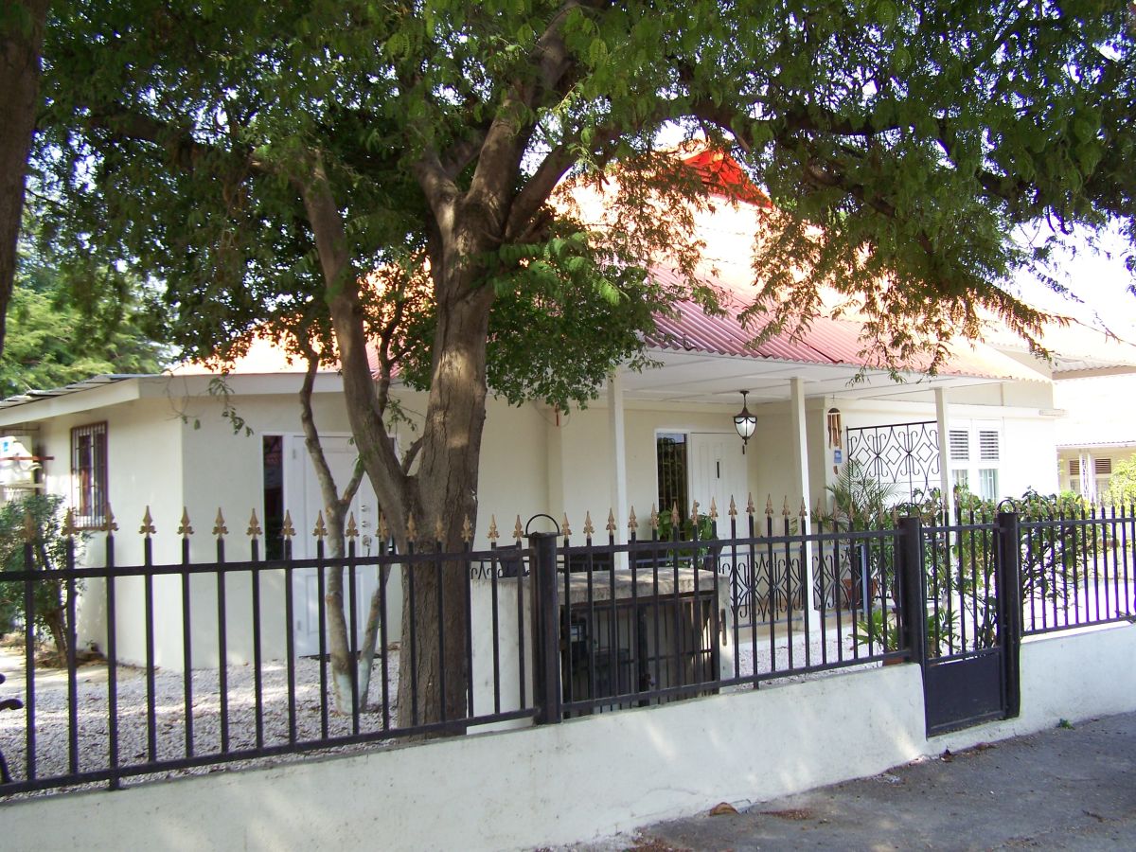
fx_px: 1247
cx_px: 568
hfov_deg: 49.0
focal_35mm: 38
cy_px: 426
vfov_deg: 37.7
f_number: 2.8
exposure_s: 1/160
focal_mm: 6.3
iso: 64
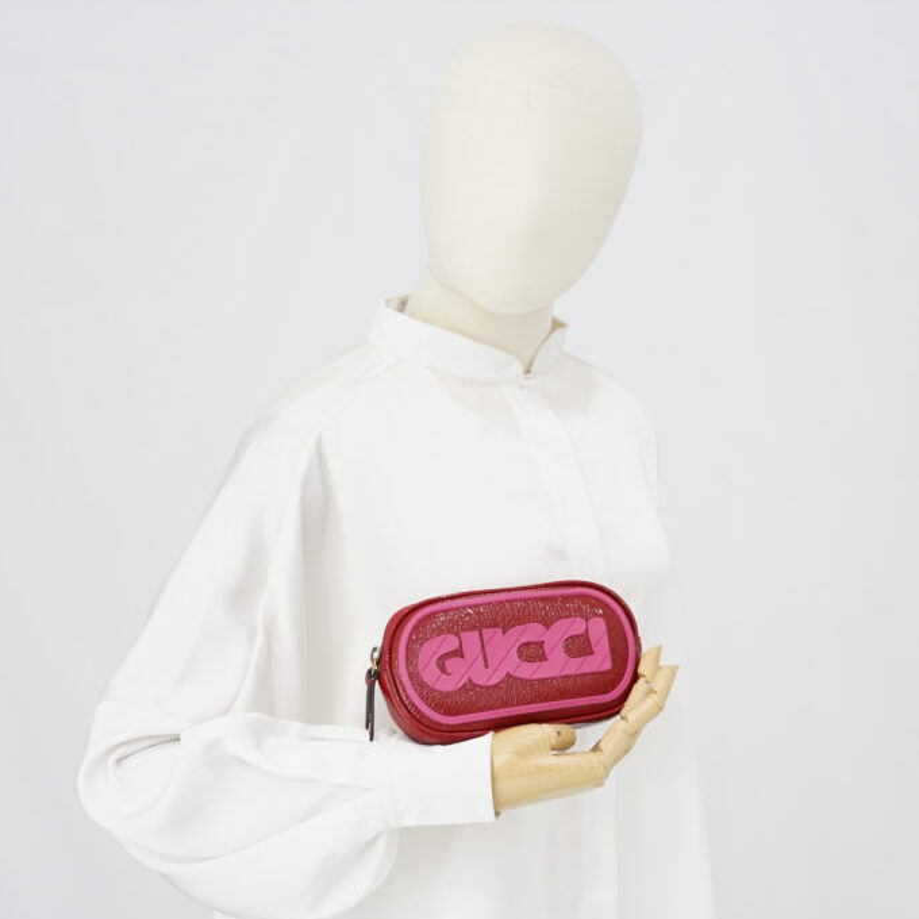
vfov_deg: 26.7
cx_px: 459
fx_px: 1922
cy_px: 604
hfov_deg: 26.9
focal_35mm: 64
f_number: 6.3
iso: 640
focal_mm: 50
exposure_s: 1/8
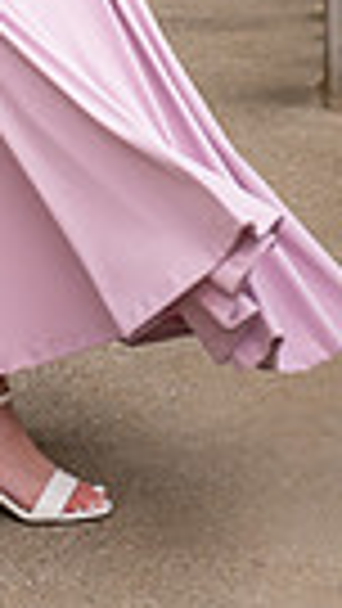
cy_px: -387
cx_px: -99
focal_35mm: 245
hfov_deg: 4.9
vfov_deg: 8.5
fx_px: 3947
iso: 400
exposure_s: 1/320
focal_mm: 70
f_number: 4
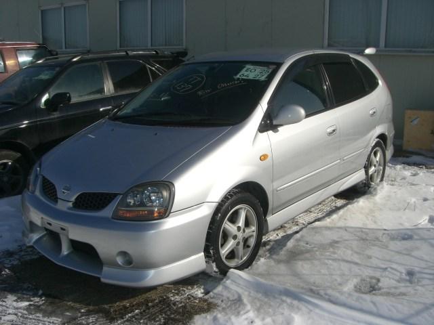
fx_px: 476
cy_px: 162
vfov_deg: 37.7
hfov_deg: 49.0
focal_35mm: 38
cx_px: 217
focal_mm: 6.2
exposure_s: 1/1250
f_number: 4.3
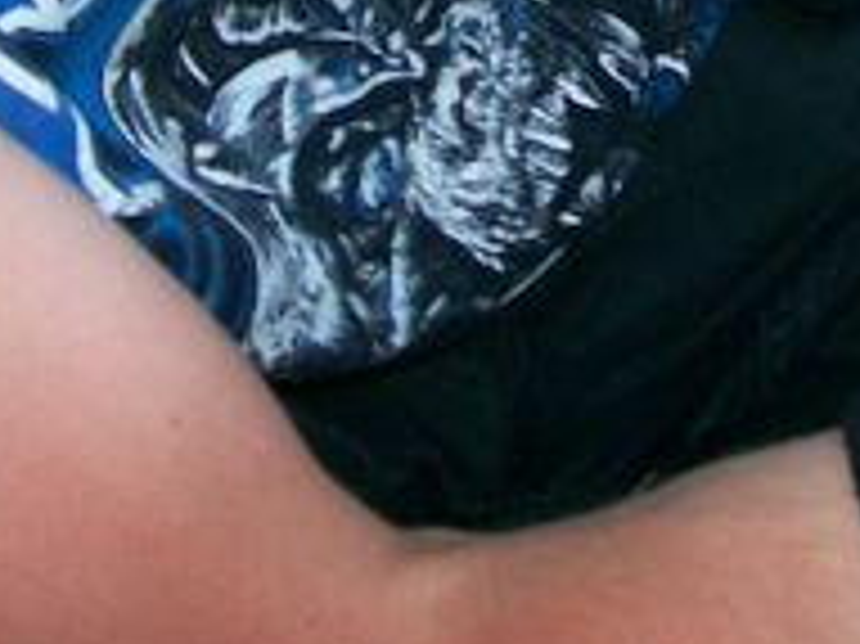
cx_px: 585
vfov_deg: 9.4
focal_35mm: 151
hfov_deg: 13.1
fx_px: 3749
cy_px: -468
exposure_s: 1/64
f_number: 2.7
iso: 80
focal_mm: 6
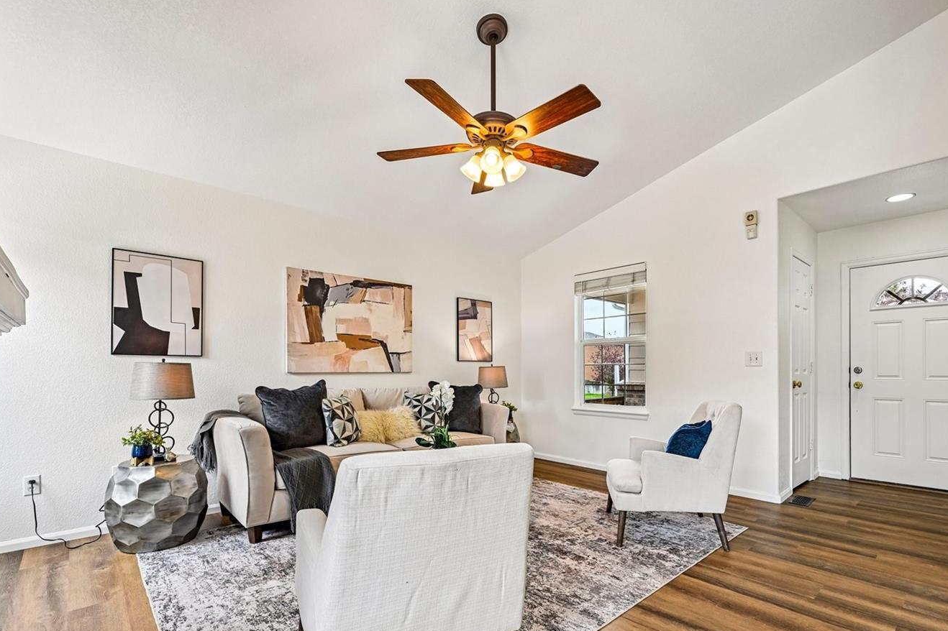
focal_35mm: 17
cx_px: 508
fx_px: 448
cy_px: 362
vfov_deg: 70.0
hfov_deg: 93.1
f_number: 8
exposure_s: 1/15
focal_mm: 14
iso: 160
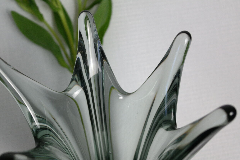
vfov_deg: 17.0
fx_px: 533
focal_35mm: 80
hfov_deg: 25.3
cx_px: 100
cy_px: 110
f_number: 5
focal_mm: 38
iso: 400
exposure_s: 1/60
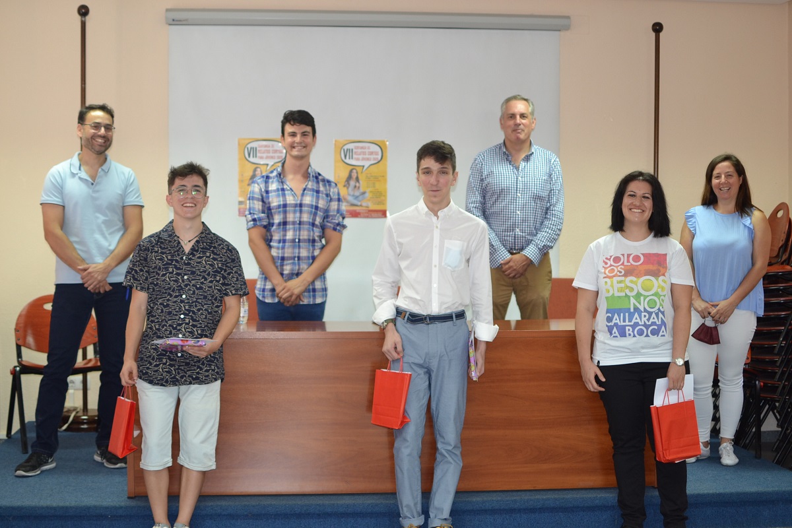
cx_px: 396
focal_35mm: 52
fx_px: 1155
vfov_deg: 25.8
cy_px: 264
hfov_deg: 37.9
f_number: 2
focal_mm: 35
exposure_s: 1/60
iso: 400
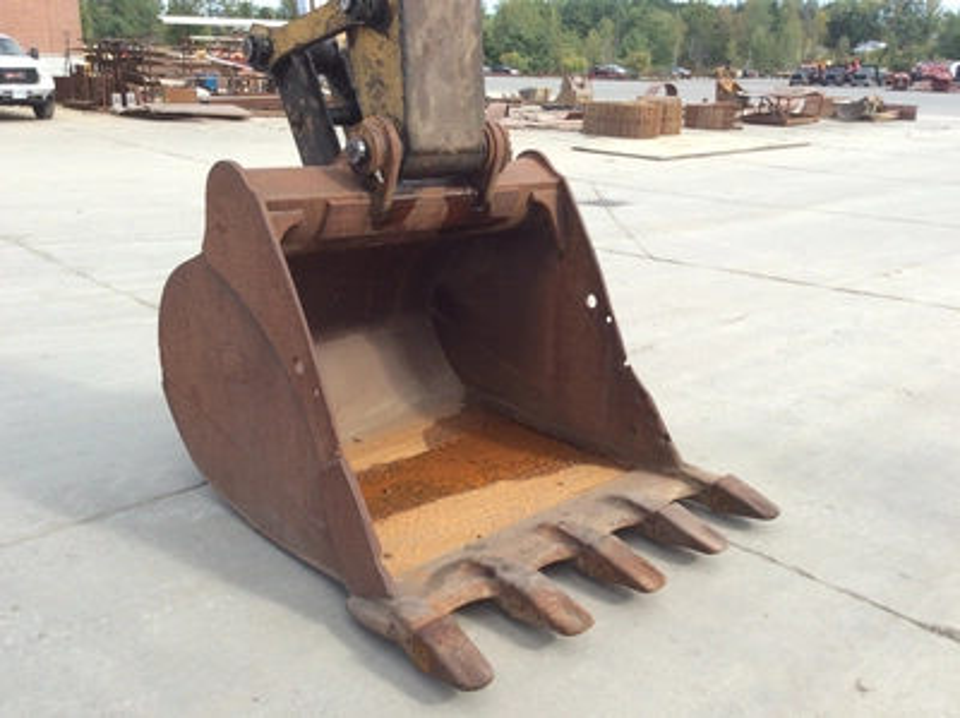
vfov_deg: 44.1
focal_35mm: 32
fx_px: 886
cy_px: 359
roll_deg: -0.1
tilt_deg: -17.4
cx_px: 480
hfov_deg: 56.9
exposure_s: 1/706
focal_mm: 3.3
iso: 32
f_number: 2.4
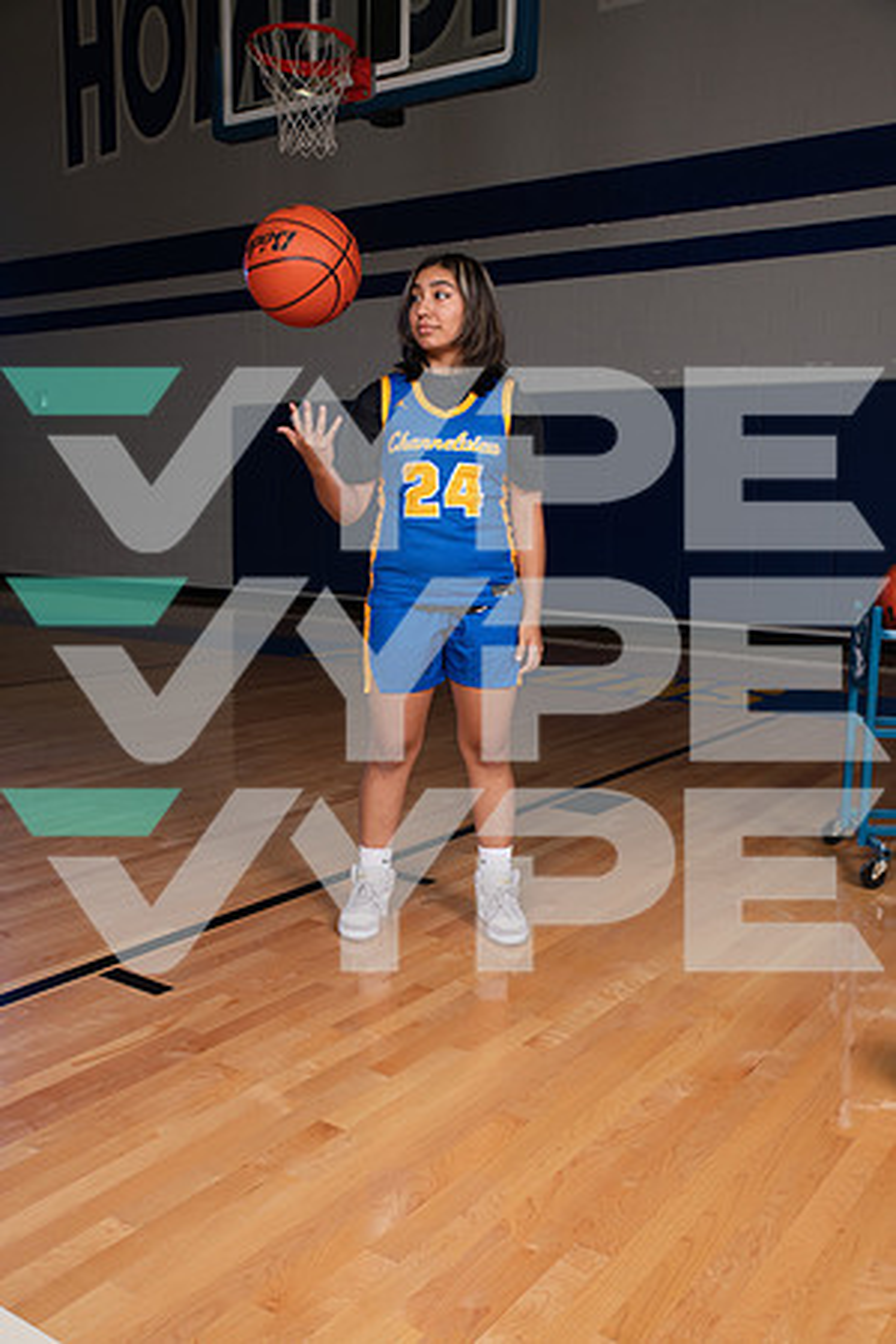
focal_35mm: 34
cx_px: 448
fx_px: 1269
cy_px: 672
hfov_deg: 38.9
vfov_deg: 55.8
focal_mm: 34
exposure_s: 1/320
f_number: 7.1
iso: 500
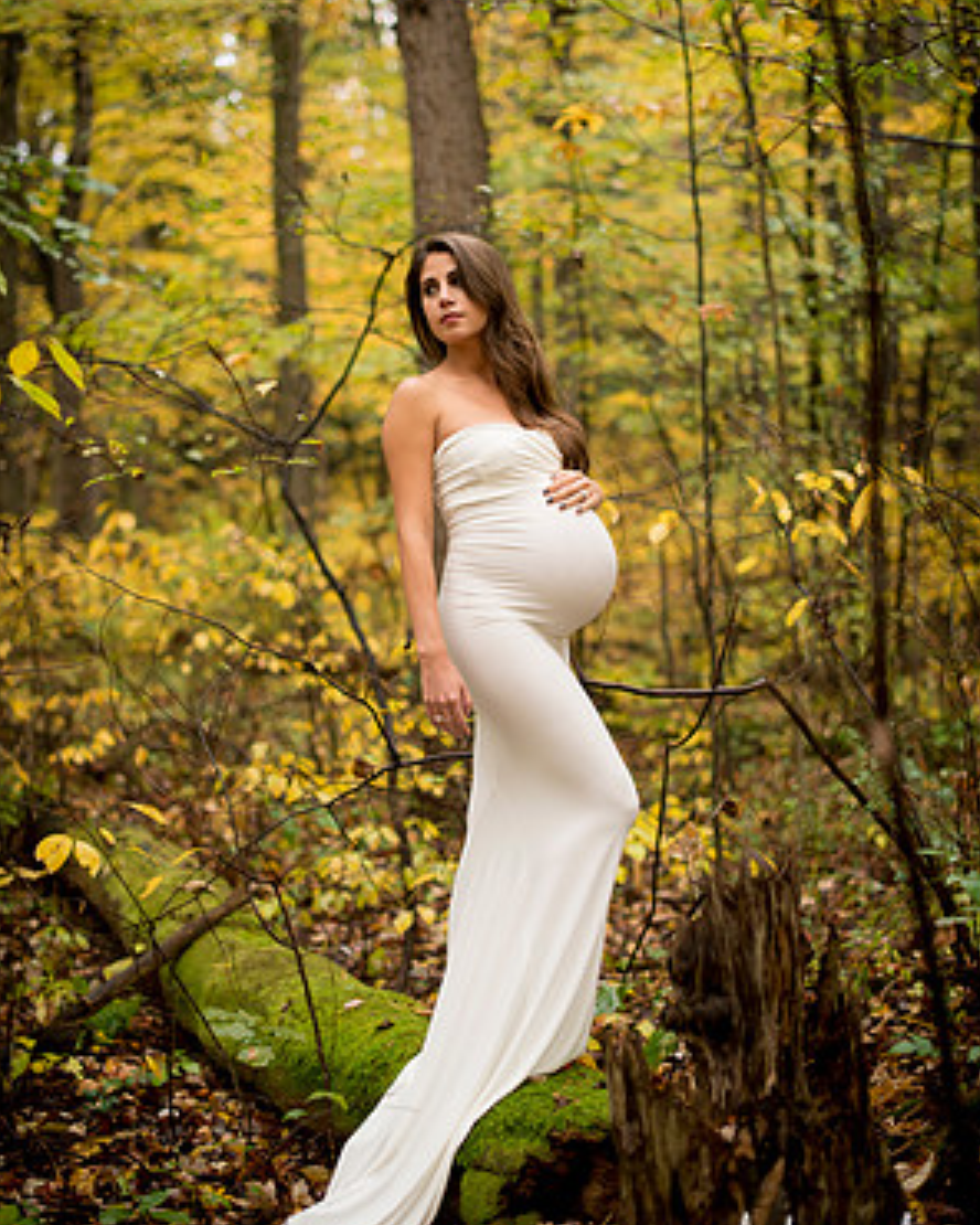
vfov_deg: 33.0
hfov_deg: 26.7
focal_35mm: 57
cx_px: 493
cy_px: 589
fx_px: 2067
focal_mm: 50
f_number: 2
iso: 640
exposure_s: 1/125
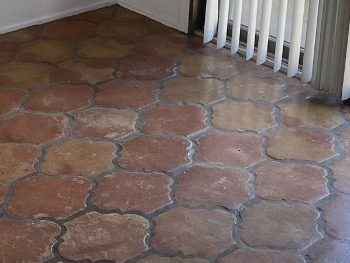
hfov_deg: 21.7
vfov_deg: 15.4
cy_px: -125
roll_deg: -2.6
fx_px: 900
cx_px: 68
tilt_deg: -11.1
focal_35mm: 89
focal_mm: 4.25
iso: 125
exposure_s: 1/114
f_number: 1.8
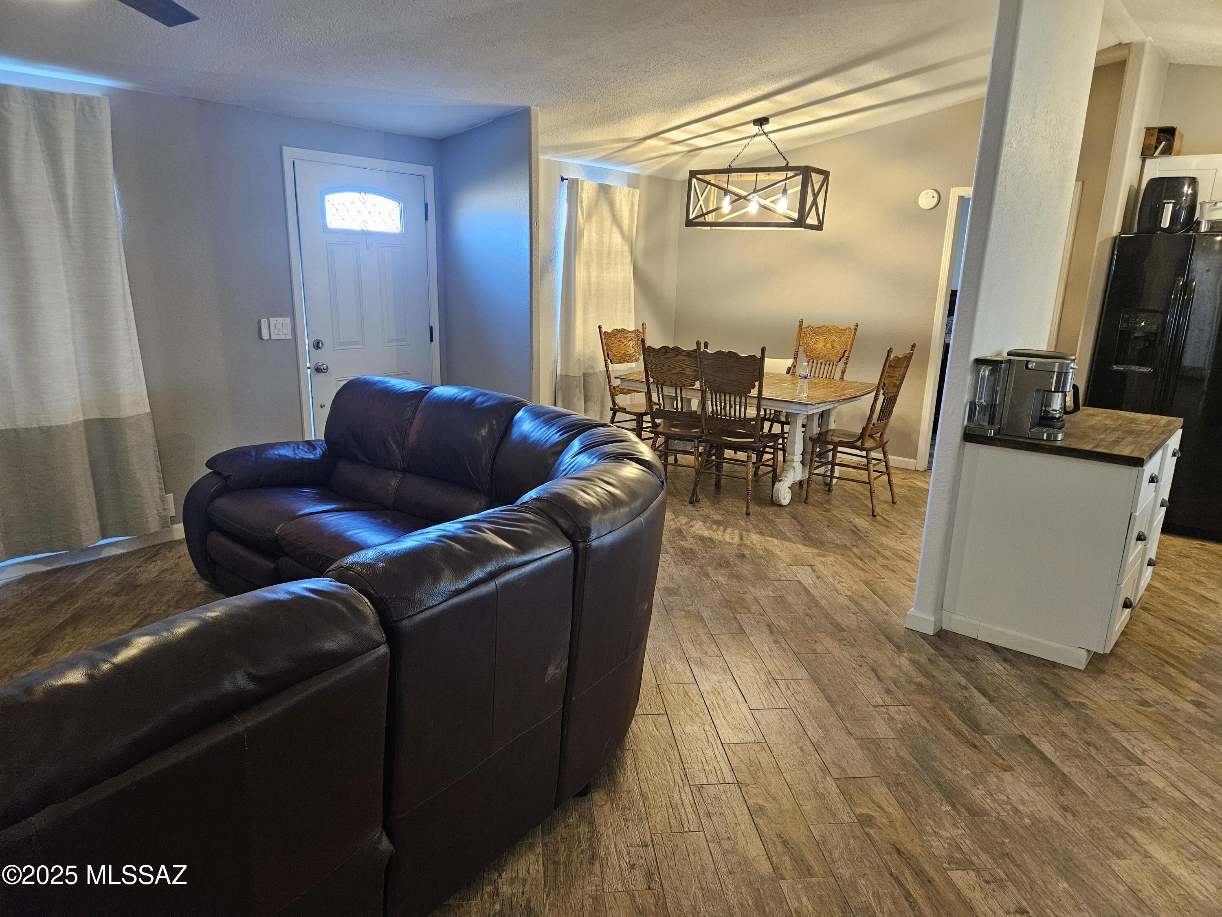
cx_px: 611
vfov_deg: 58.9
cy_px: 458
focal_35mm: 23
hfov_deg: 73.9
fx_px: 812
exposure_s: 1/60
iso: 640
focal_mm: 5.4
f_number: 1.8
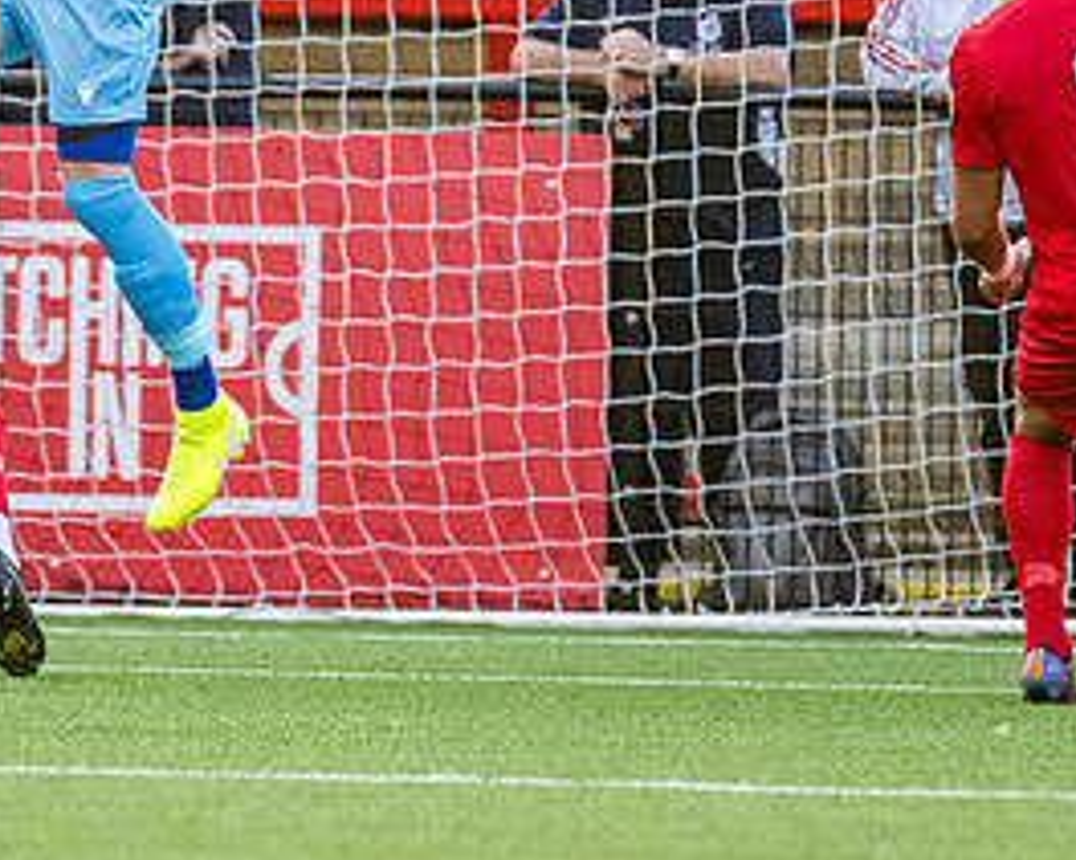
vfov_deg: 1.2
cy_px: 13
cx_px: 99
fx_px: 42657
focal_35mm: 1340
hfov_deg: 1.4
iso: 1250
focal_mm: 300
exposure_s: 1/1000
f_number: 2.8
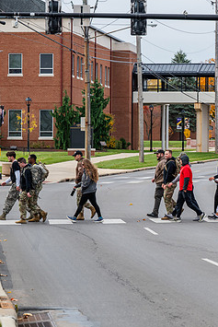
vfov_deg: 10.5
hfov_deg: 7.0
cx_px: 208
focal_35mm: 196
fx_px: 1778
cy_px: 164
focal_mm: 120
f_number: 5.6
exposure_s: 1/500
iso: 500
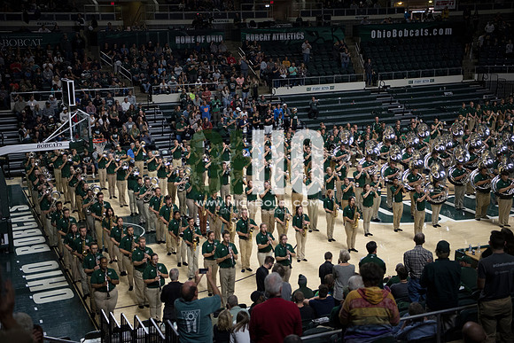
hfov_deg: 39.6
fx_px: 714
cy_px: 172
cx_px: 257
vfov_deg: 27.0
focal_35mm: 50
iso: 2000
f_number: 2.8
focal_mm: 50
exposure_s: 1/1000
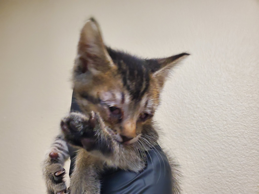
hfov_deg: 67.3
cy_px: 97
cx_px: 130
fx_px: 195
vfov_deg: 53.1
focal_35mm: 26
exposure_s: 1/60
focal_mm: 4.3
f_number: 2.4
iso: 800
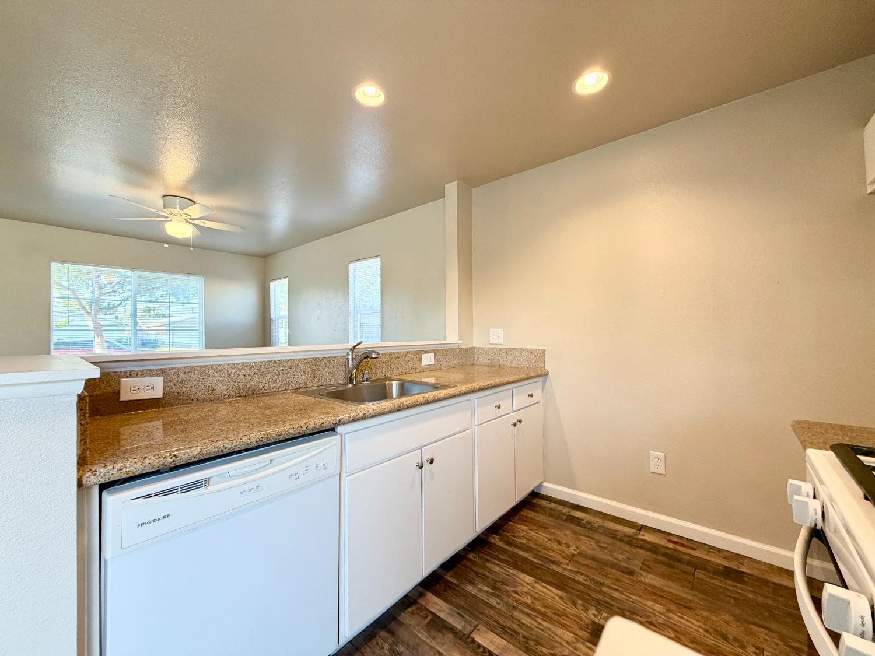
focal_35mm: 14
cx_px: 438
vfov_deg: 85.7
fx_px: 354
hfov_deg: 102.1
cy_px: 328
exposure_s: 1/120
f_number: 2.2
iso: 200
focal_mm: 2.22
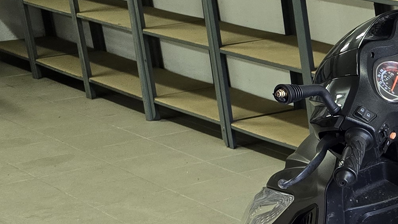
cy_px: 229
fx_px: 1056
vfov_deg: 12.0
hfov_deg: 17.6
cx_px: 699
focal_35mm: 100
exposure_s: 1/100
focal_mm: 6.3
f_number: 1.7
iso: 400
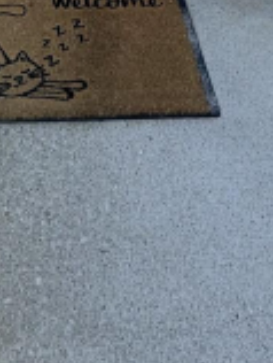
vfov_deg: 19.7
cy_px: -346
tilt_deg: -8.1
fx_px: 619
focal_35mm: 59
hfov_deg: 24.7
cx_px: 78
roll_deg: -3.7
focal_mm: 2.22
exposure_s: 1/322
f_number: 2.2
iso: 50
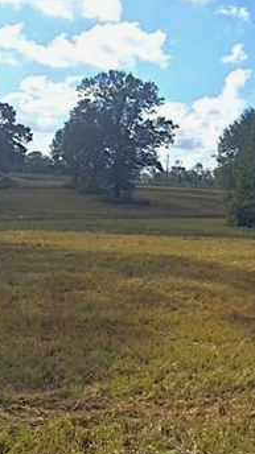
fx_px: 590
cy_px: 240
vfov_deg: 42.1
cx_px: 237
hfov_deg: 23.6
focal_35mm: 49
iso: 32
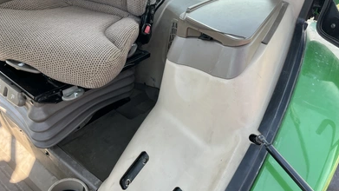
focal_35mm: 29
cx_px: 169
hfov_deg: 66.1
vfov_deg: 39.9
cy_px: 73
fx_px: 261
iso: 50
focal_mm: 5.1
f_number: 1.6
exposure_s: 1/313
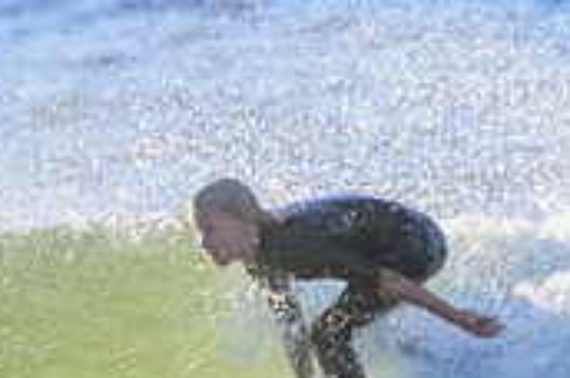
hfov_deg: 0.6
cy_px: 450
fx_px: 58664
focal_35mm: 3712
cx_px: 117
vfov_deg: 0.4
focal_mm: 800
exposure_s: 1/2000
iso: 1800
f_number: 11
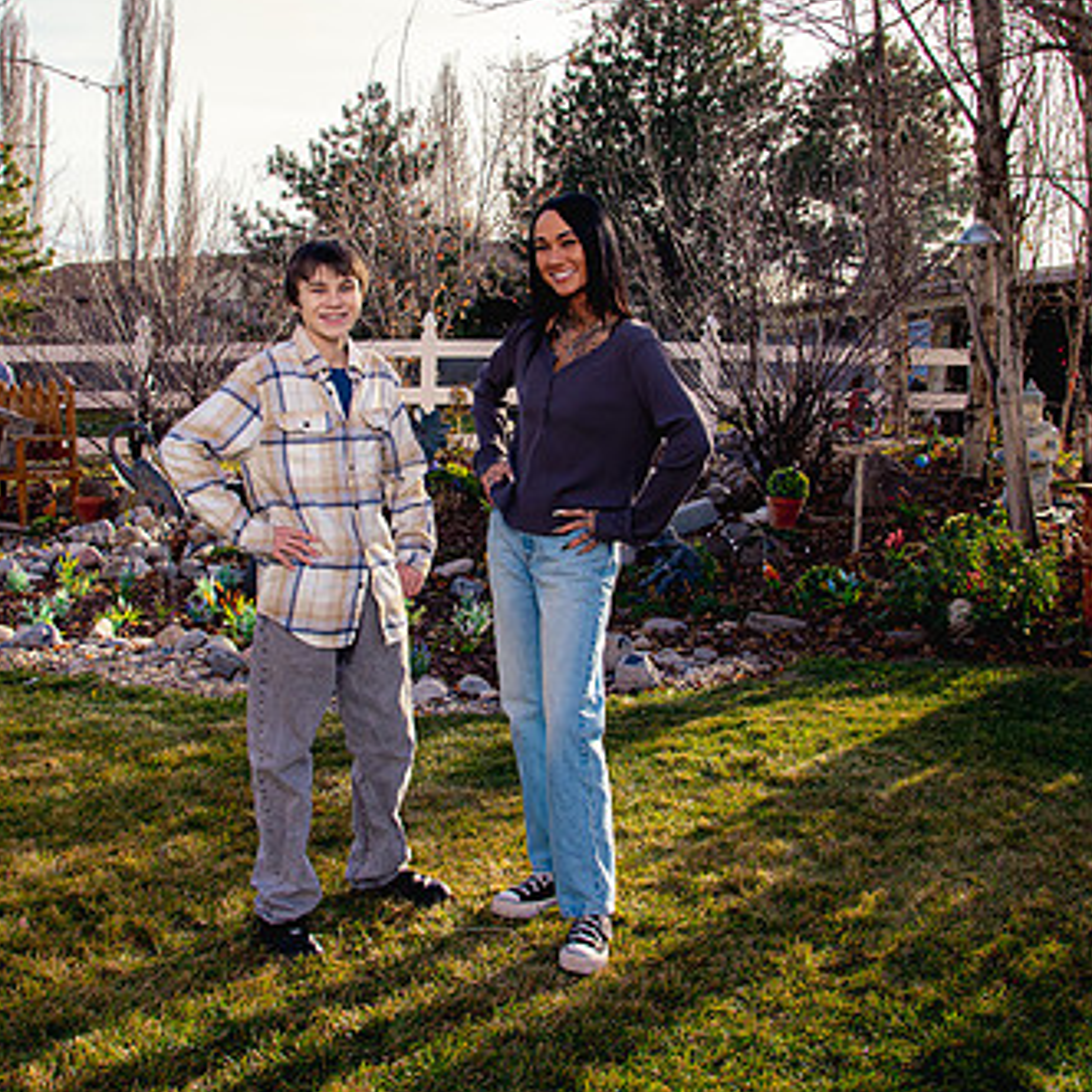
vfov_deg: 37.5
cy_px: 467
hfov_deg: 37.5
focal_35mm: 45
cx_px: 463
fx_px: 1606
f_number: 8
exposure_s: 1/320
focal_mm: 24
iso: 500
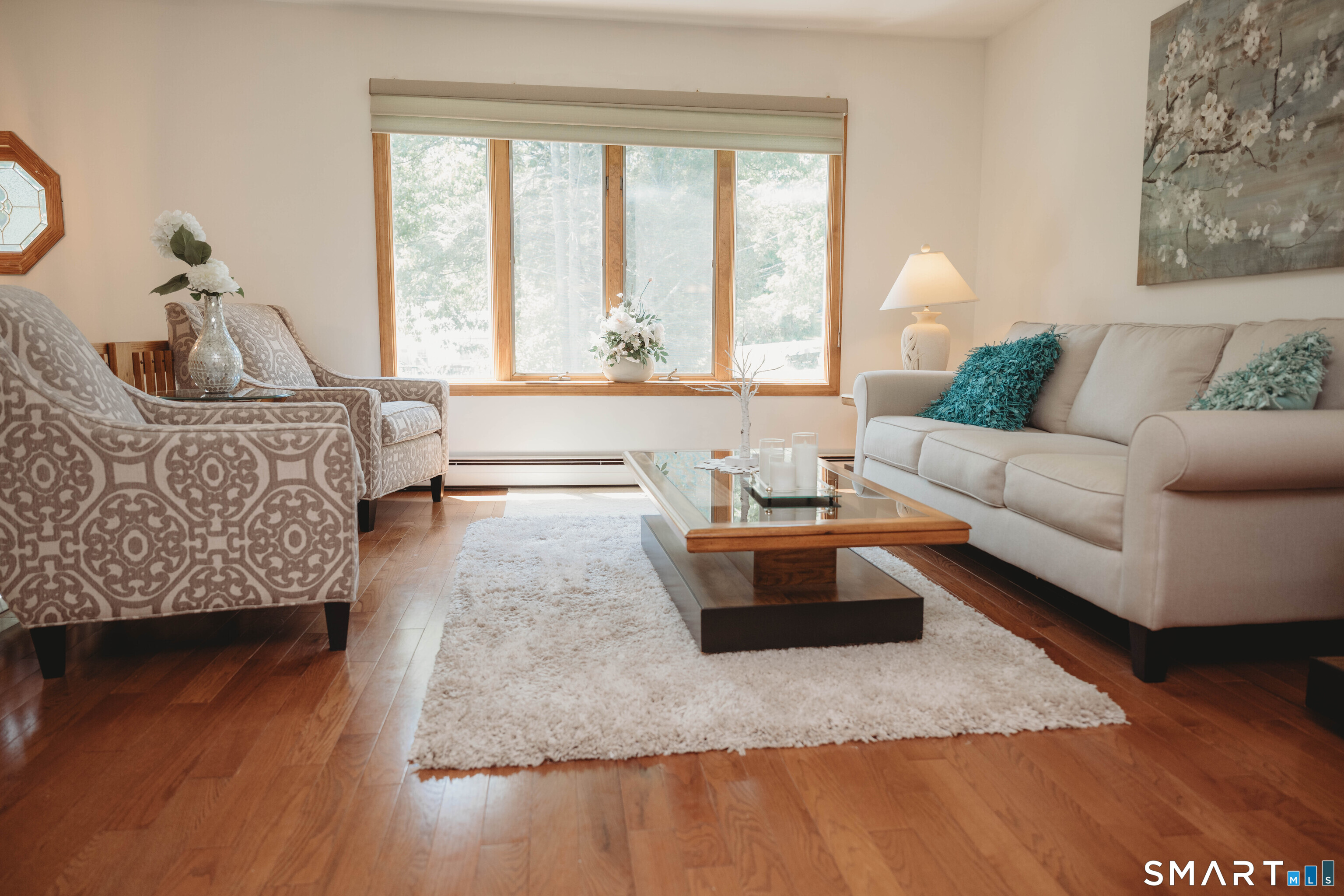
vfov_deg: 53.1
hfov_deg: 73.7
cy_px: 448
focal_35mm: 24
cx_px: 672
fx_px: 896
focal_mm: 24
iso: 500
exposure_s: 1/160
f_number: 3.2
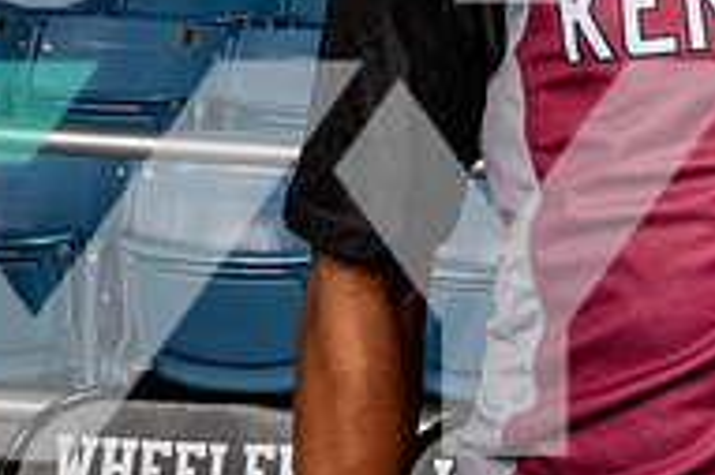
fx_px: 1449
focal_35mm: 73
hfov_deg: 26.6
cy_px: -193
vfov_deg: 17.2
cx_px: 674
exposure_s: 1/125
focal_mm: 24
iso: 250
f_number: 7.1
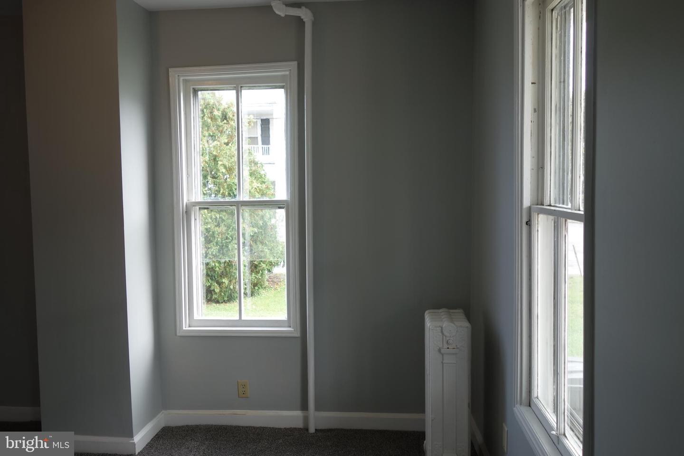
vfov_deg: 46.4
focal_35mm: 28
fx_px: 532
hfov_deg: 65.5
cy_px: 228
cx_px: 342
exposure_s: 1/100
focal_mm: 10.4
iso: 125
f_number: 2.8
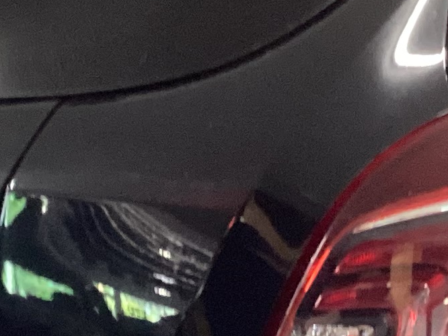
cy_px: 308
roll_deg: +1.1
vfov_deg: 9.7
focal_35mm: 152
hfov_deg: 13.0
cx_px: 182
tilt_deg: -20.0
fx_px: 1966
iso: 400
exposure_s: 1/33
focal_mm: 3.3
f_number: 2.4
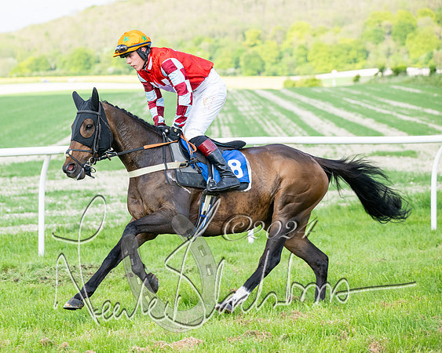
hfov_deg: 14.0
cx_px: 131
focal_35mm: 138
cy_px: 154
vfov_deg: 11.2
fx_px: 1799
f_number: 4
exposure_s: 1/1250
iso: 400
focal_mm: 102
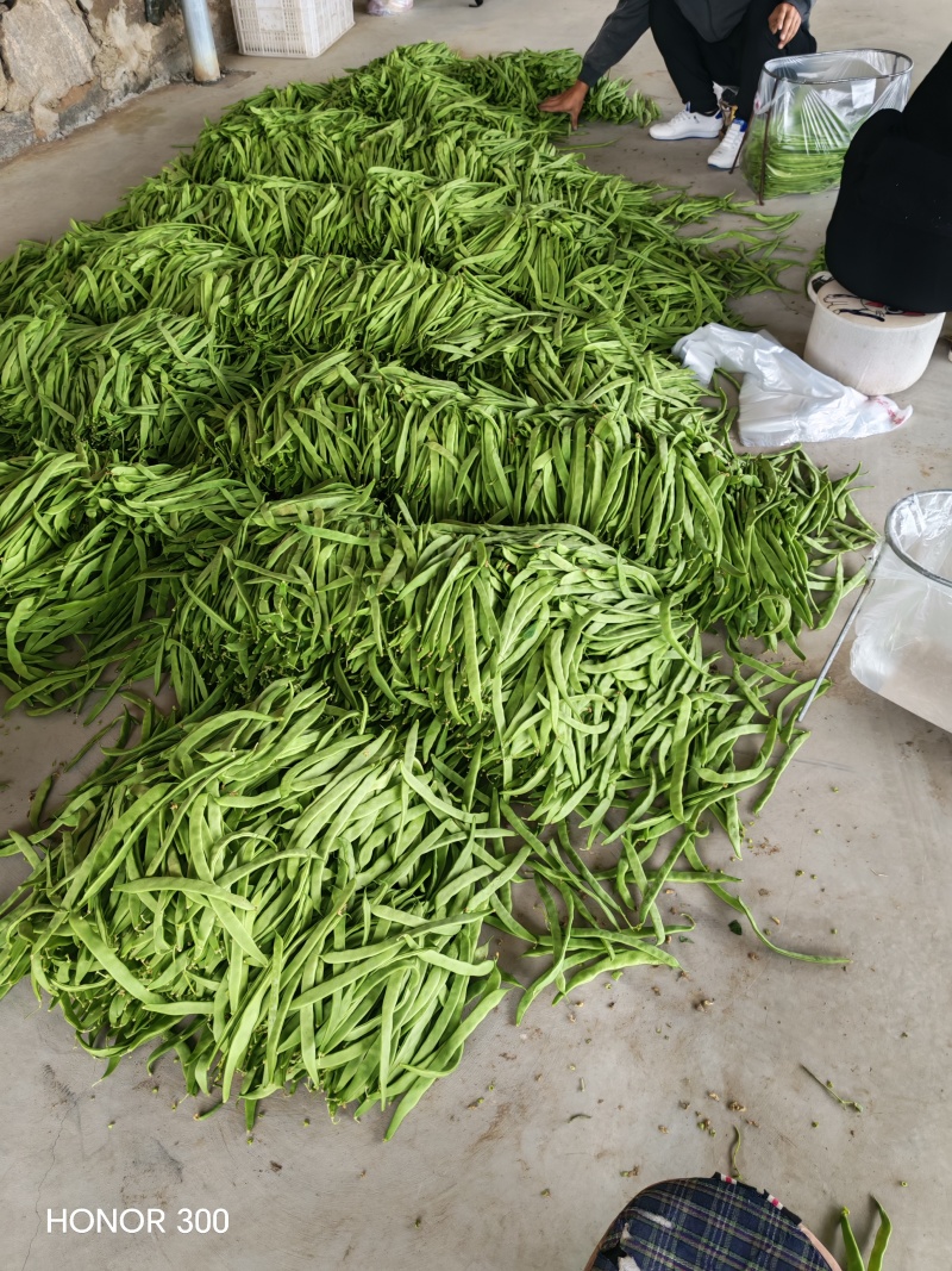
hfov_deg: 51.3
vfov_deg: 65.3
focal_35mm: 27
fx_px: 990
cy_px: 636
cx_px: 476
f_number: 1.95
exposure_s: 1/100
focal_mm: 5.52
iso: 250
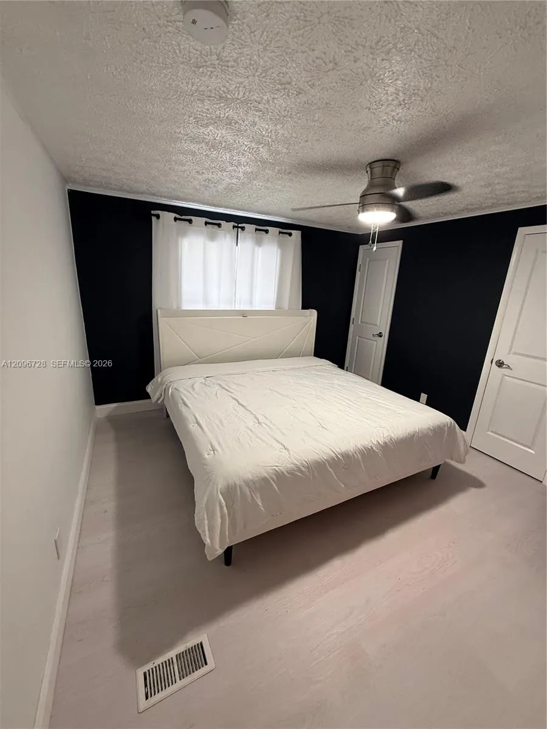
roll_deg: -3.2
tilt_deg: -14.4
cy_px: 364
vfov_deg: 102.1
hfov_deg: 85.7
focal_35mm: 14
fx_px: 295
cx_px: 274
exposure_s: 1/60
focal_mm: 2.22
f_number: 2.2
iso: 200
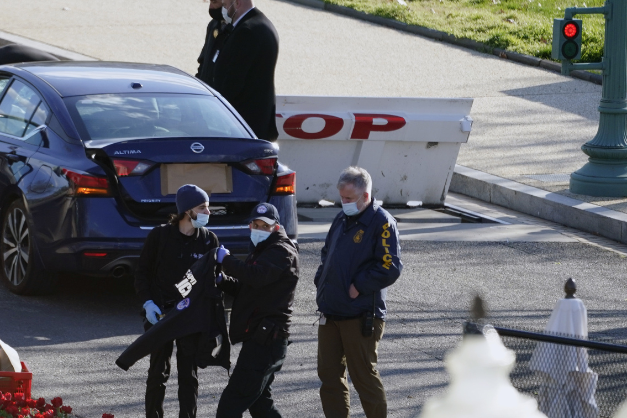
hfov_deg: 2.9
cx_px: 180
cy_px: 259
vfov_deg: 1.9
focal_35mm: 705
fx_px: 12274
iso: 400
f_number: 5.6
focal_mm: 400
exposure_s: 1/800
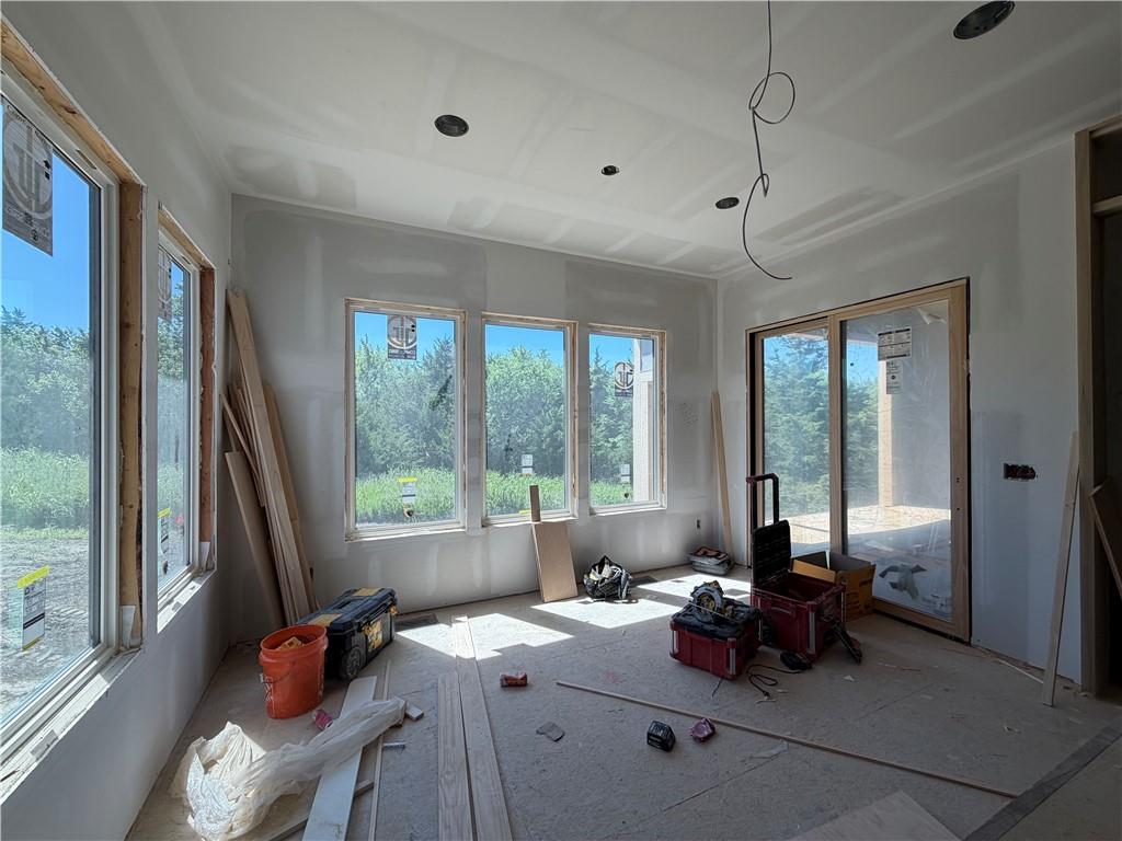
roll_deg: +0.4
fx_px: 454
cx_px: 561
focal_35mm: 14
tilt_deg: +2.2
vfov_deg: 85.7
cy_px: 420
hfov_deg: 102.1
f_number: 2.2
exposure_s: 1/346
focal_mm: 2.22
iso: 50
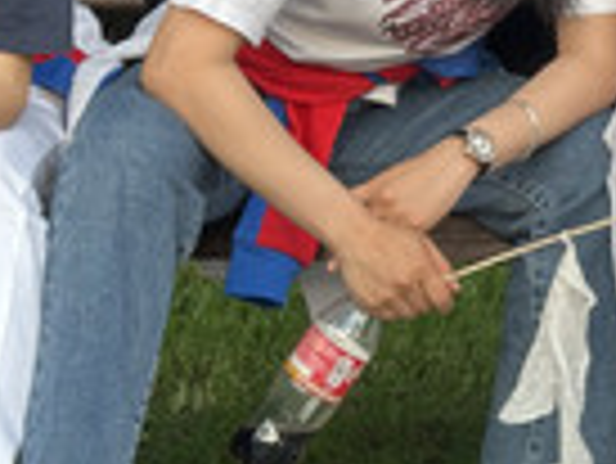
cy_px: -273
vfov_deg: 8.3
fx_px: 3117
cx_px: 629
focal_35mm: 175
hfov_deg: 11.2
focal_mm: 6.86
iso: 50
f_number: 1.78
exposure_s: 1/139
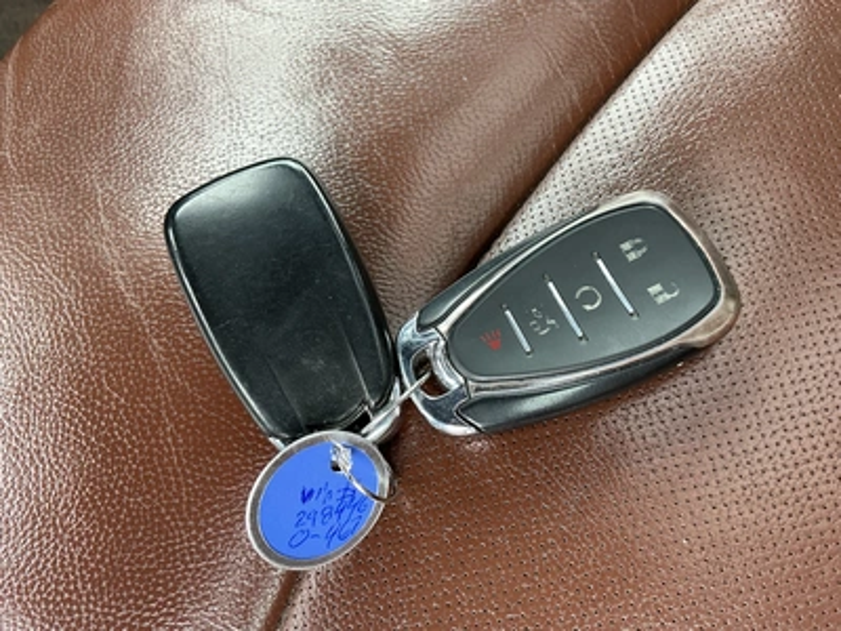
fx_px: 680
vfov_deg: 49.7
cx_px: 420
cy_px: 316
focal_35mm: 28
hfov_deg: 63.4
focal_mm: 3
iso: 64
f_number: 1.8
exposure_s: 1/115
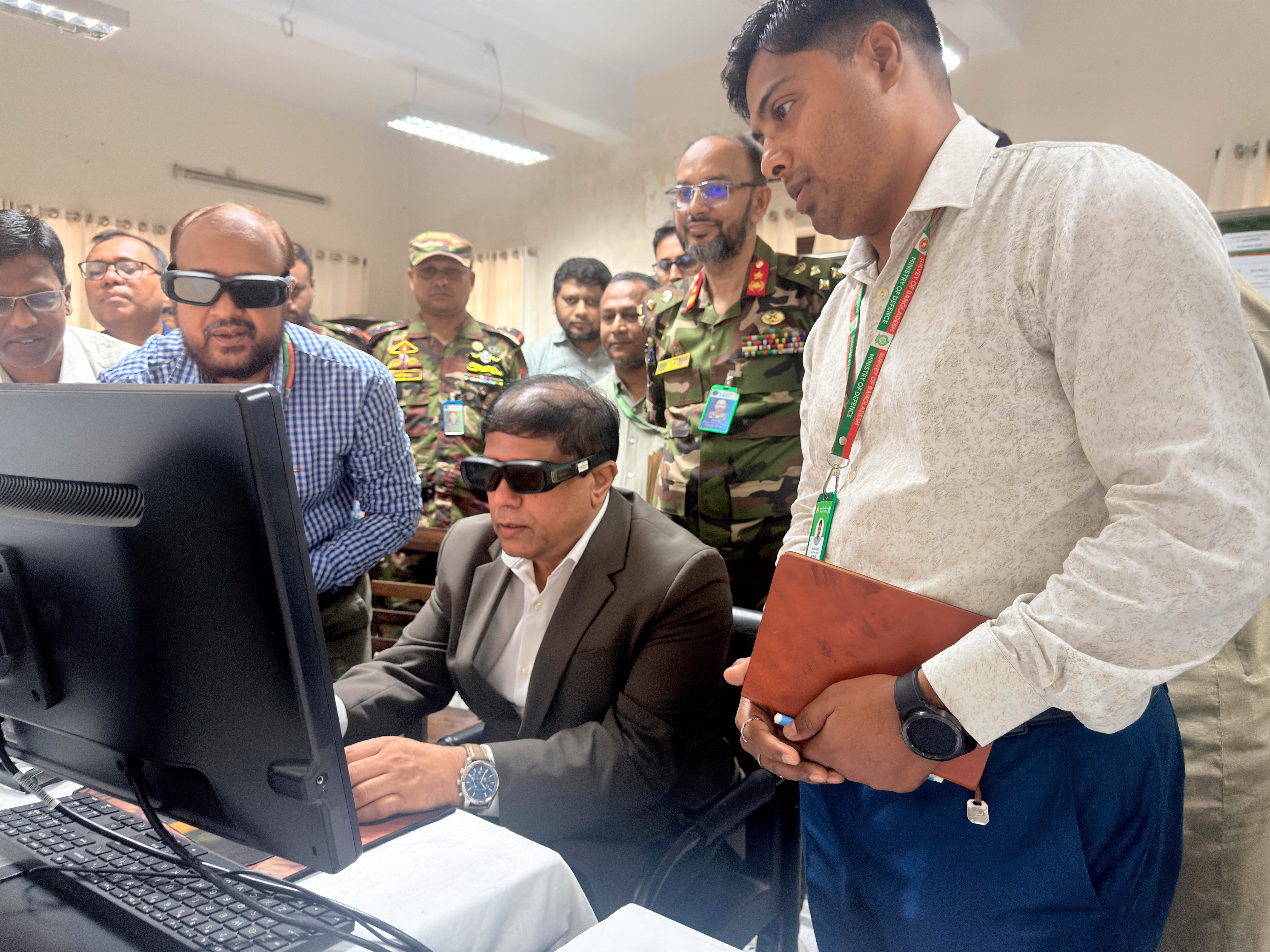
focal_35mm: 24
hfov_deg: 71.6
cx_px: 635
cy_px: 476
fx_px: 881
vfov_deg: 56.8
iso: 320
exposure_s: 1/33
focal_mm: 6.76
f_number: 1.78
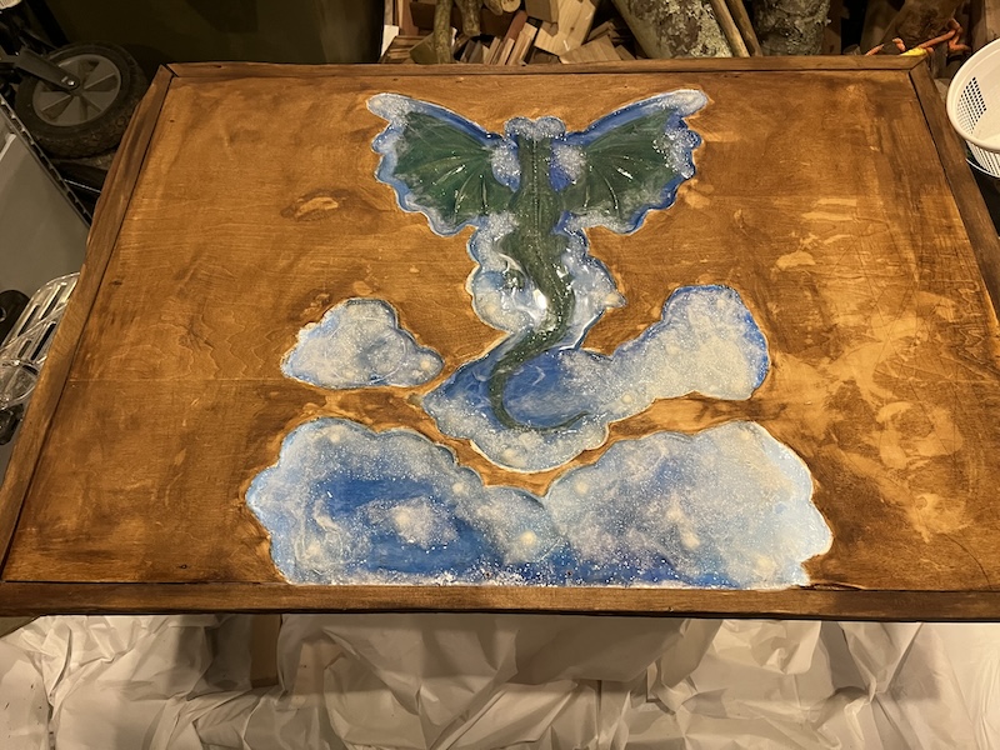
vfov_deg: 53.1
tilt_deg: -59.7
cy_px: 375
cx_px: 500
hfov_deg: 67.3
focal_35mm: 26
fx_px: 751
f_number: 1.6
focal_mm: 5.1
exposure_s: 1/40
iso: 400
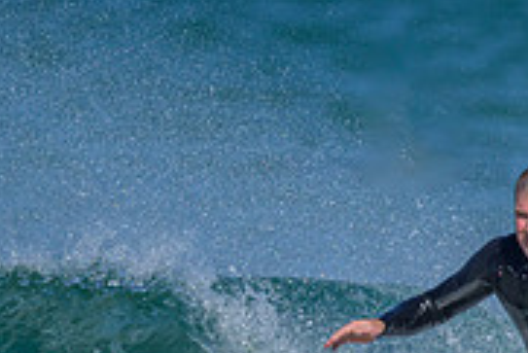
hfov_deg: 0.6
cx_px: 590
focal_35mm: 3495
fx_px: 51300
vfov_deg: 0.4
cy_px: 510
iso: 200
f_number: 6.3
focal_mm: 800
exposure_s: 1/2000
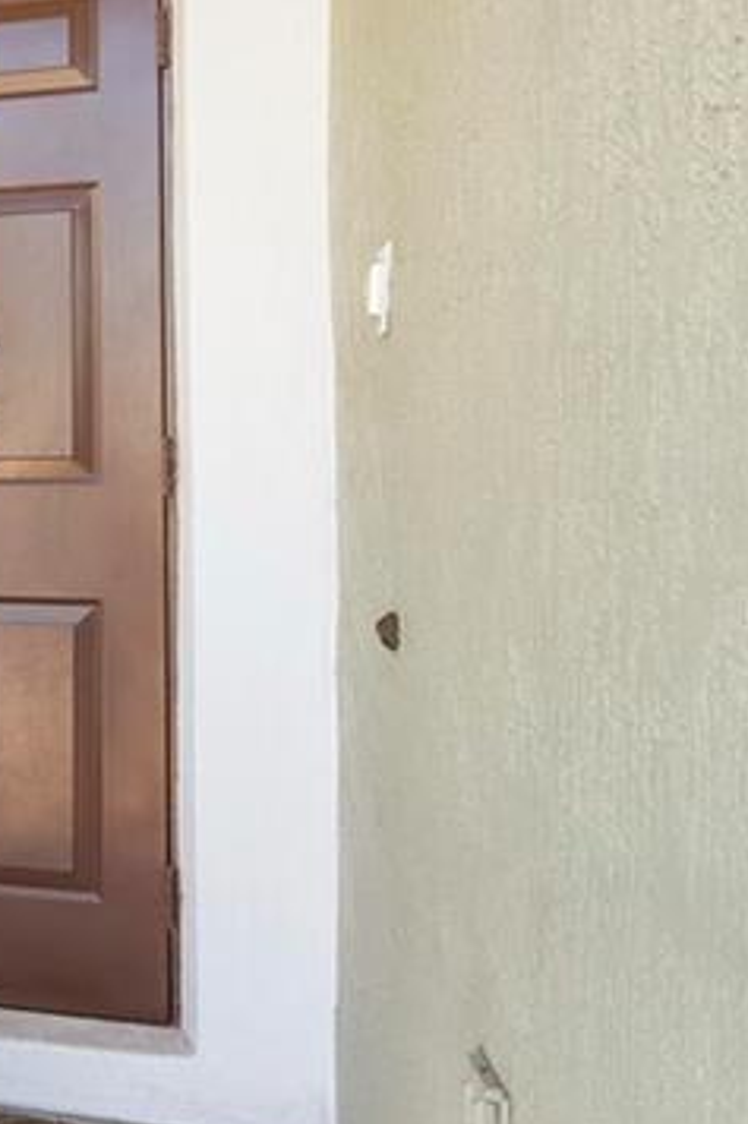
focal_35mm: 46
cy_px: 464
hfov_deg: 23.7
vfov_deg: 42.6
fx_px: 1435
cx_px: -350
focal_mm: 16
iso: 100
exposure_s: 1/30
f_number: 11
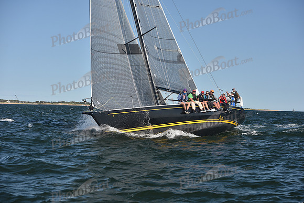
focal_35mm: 70
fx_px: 591
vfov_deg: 19.5
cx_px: 152
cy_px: 102
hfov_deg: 28.8
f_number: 5
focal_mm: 70
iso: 250
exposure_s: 1/800
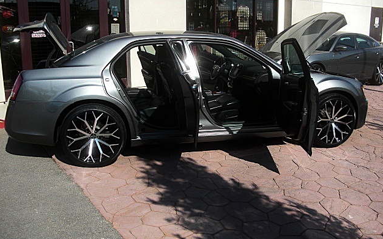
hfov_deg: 50.4
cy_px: 114
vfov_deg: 32.7
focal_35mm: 39
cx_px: 194
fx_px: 407
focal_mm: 6.3
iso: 50
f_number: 2.8
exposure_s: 1/800
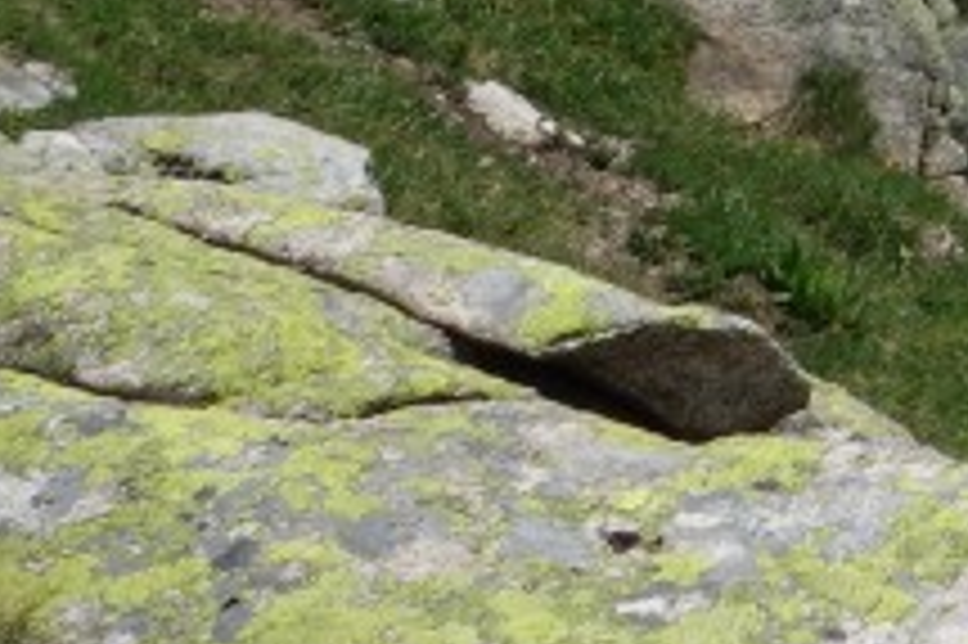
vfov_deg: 7.2
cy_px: -653
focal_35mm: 184
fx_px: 4944
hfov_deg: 9.5
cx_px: 2593
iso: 125
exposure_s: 1/800
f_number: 5.6
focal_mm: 12.18
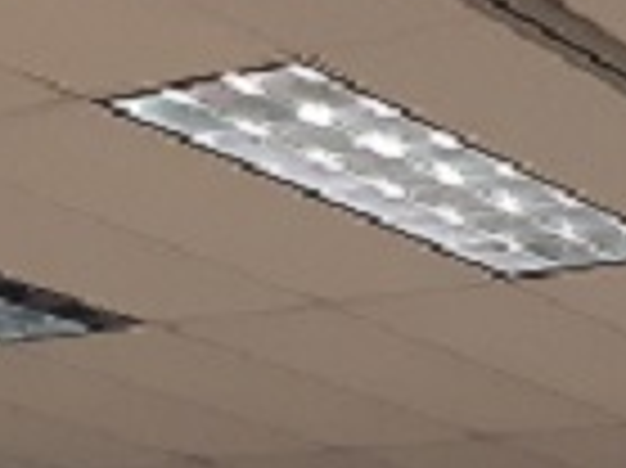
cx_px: 1286
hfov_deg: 13.1
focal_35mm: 129
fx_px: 2331
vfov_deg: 10.1
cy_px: 1102
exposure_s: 1/60
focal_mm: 3.93
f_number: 1.7
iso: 125
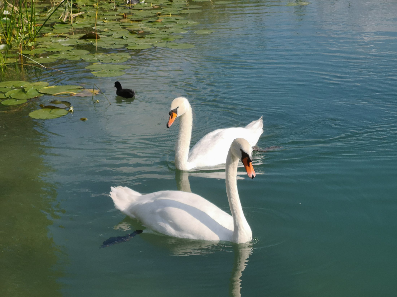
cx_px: 198
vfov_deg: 18.2
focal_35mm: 81
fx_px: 929
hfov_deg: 24.1
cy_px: 148
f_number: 2.4
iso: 50
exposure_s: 1/1443
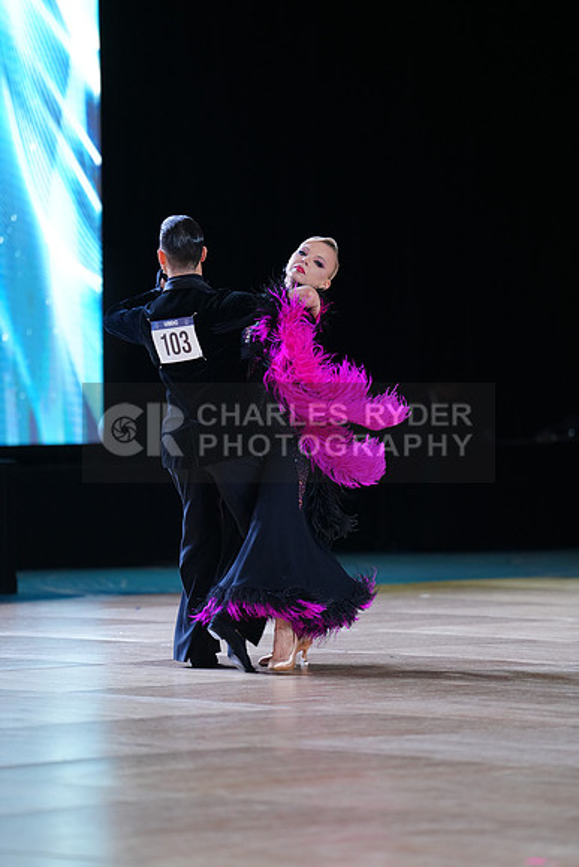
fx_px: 4822
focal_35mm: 200
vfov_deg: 10.3
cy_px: 434
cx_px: 290
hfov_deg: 6.9
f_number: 2.8
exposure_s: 1/500
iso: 1000
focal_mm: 200
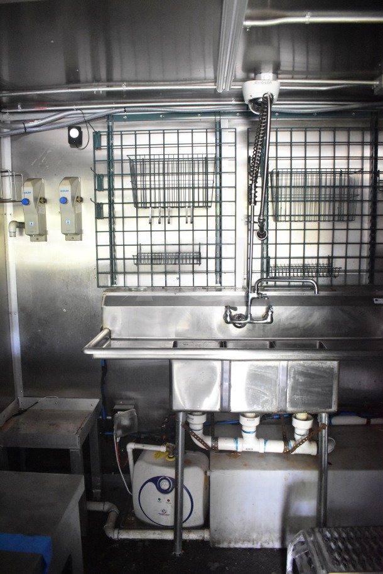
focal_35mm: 27
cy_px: 287
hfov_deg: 47.9
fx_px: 431
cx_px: 192
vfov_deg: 67.4
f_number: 4.5
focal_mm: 18
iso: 6400
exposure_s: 1/80
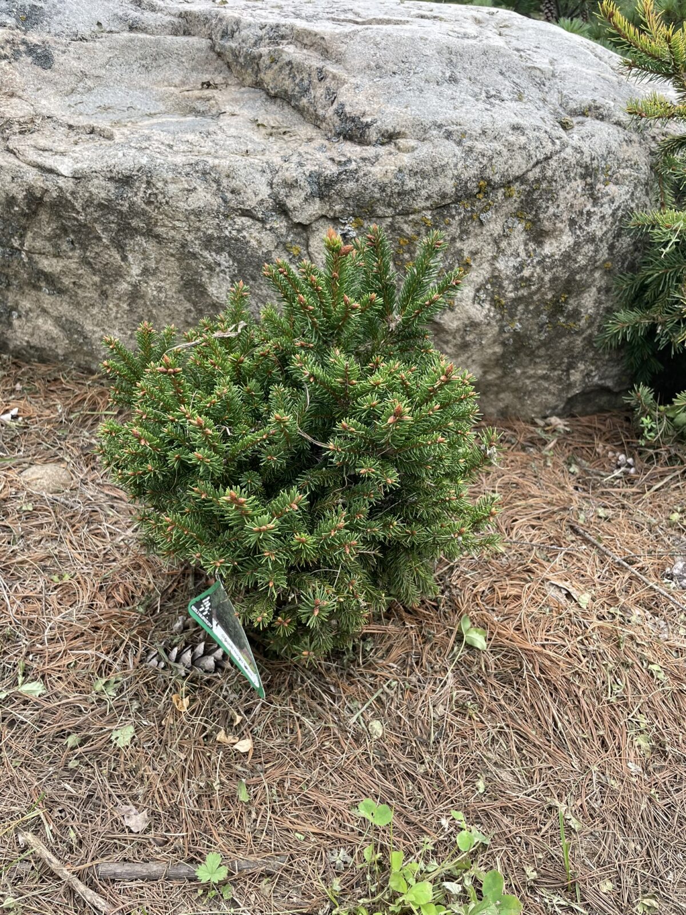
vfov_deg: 67.3
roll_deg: -5.0
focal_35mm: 26
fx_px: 687
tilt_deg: -33.0
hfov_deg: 53.1
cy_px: 458
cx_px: 343
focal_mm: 4.2
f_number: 1.6
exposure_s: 1/247
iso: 32
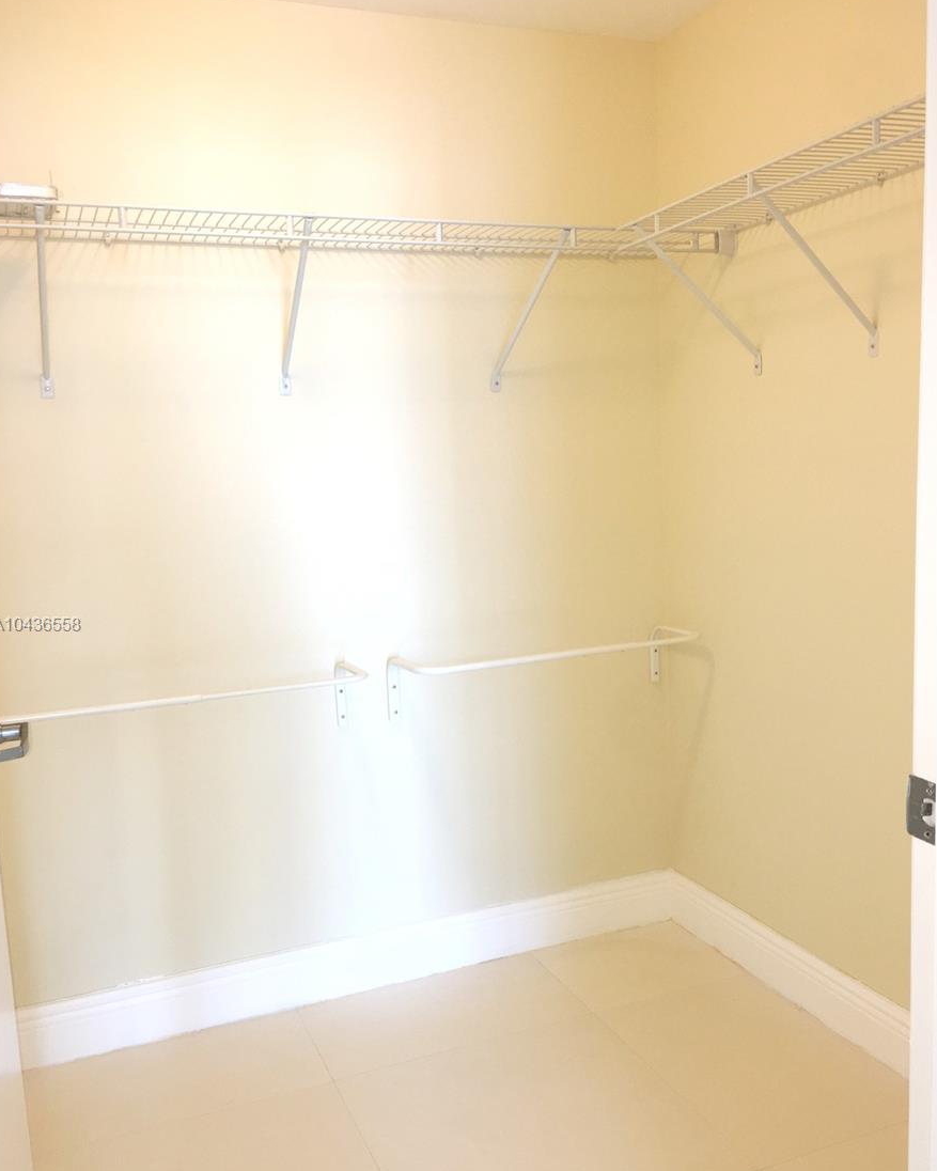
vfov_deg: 57.1
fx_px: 1074
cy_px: 626
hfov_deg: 47.1
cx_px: 468
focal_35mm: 31
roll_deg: +2.3
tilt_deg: -8.3
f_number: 2.2
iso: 40
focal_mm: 4.15
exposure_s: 1/30
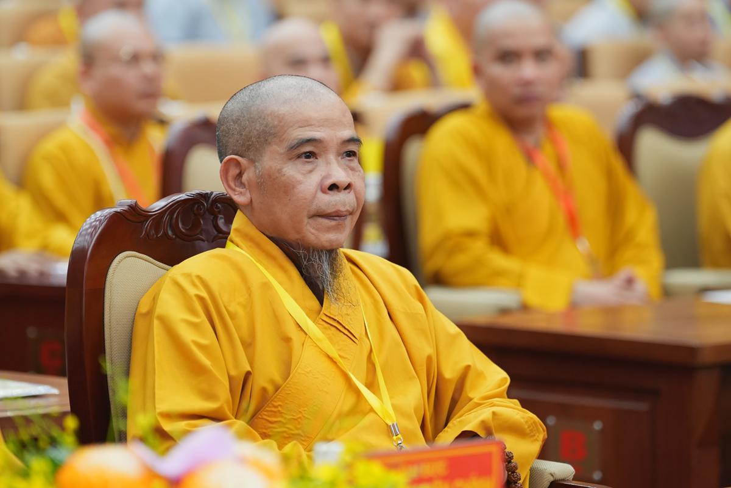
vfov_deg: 6.2
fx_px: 4467
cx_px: 366
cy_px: 244
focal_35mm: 220
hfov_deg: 9.4
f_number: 2.8
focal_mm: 147
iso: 1600
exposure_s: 1/125
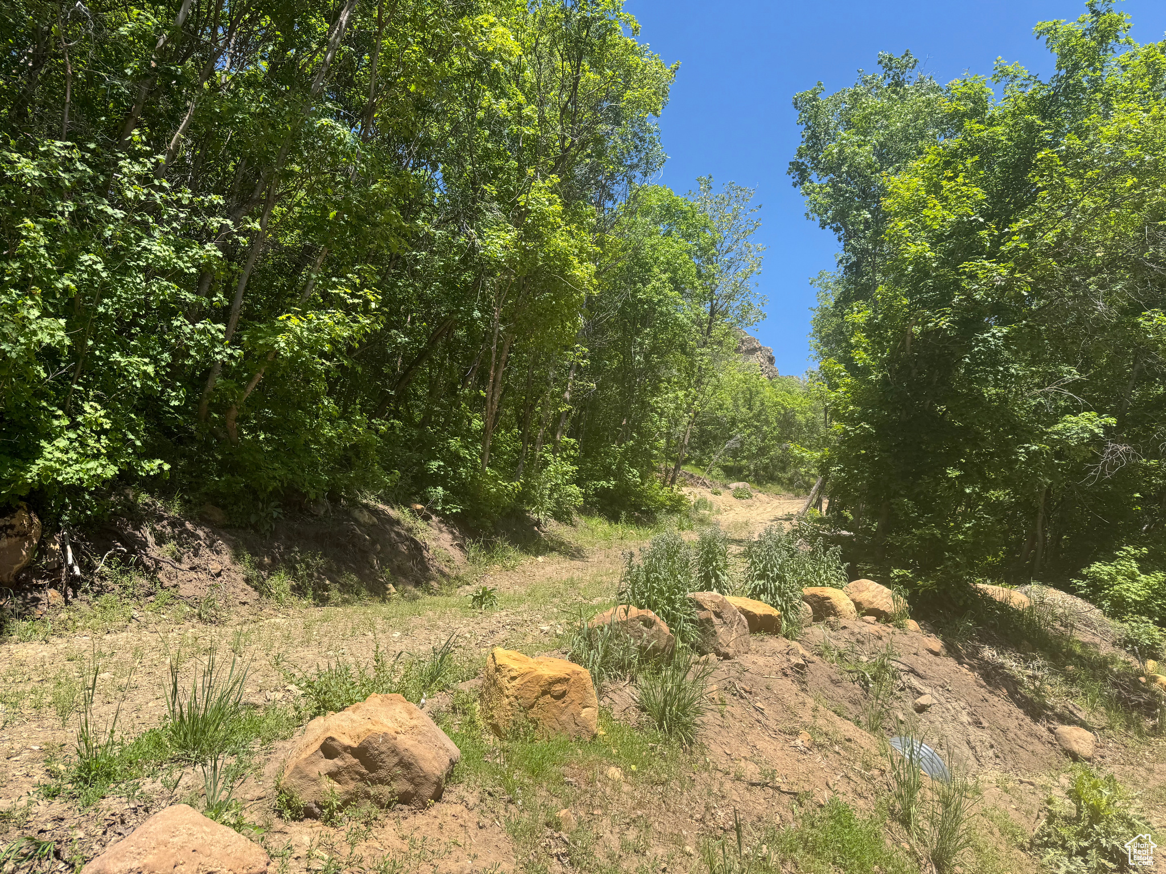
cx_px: 583
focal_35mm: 24
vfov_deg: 56.8
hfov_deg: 71.6
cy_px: 437
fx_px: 808
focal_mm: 6.76
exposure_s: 1/2105
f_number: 1.78
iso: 80
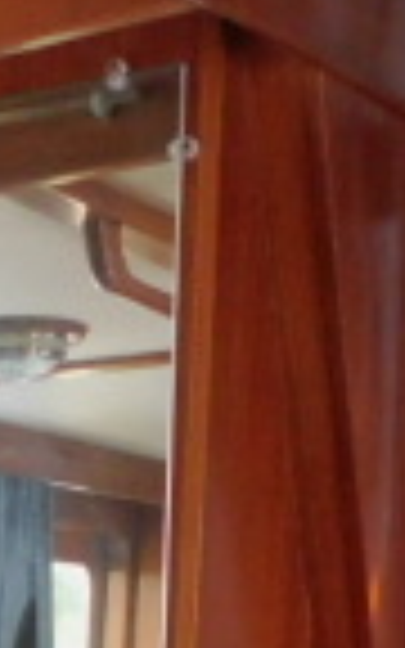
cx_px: -482
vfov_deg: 13.6
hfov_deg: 9.0
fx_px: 2384
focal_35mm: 135
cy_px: 1215
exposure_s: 1/30
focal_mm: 4
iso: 400
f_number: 3
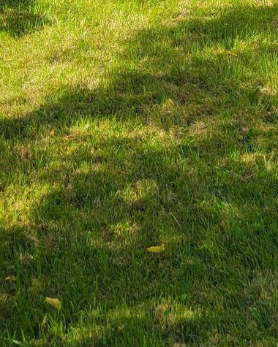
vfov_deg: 20.4
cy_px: -153
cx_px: 132
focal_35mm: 82
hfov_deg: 18.7
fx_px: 843
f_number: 1.8
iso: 40
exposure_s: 1/965
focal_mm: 5.4
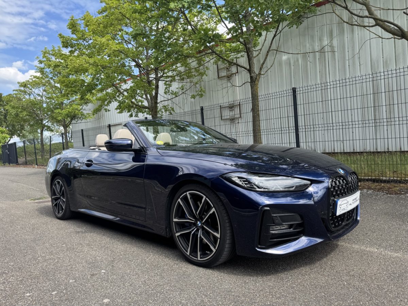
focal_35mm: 24
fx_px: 283
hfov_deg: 71.6
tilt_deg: -1.6
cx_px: 204
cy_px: 153
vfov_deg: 56.8
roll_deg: +5.1
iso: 80
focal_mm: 6.76
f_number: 1.78
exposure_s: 1/1172
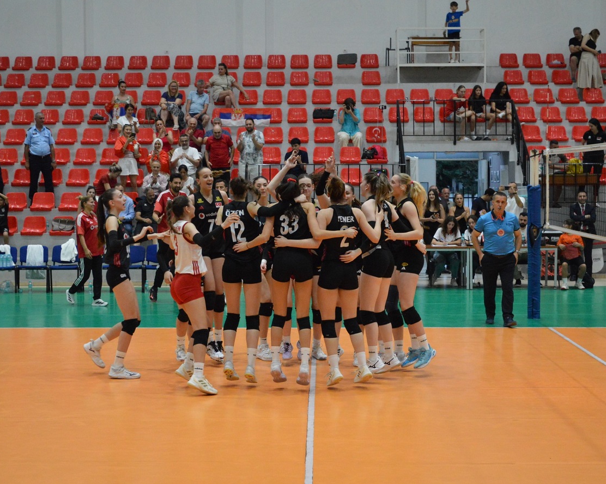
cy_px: 241
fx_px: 1219
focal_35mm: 68
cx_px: 274
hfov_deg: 27.9
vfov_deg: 22.5
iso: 3200
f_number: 5.3
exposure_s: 1/250
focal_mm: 40
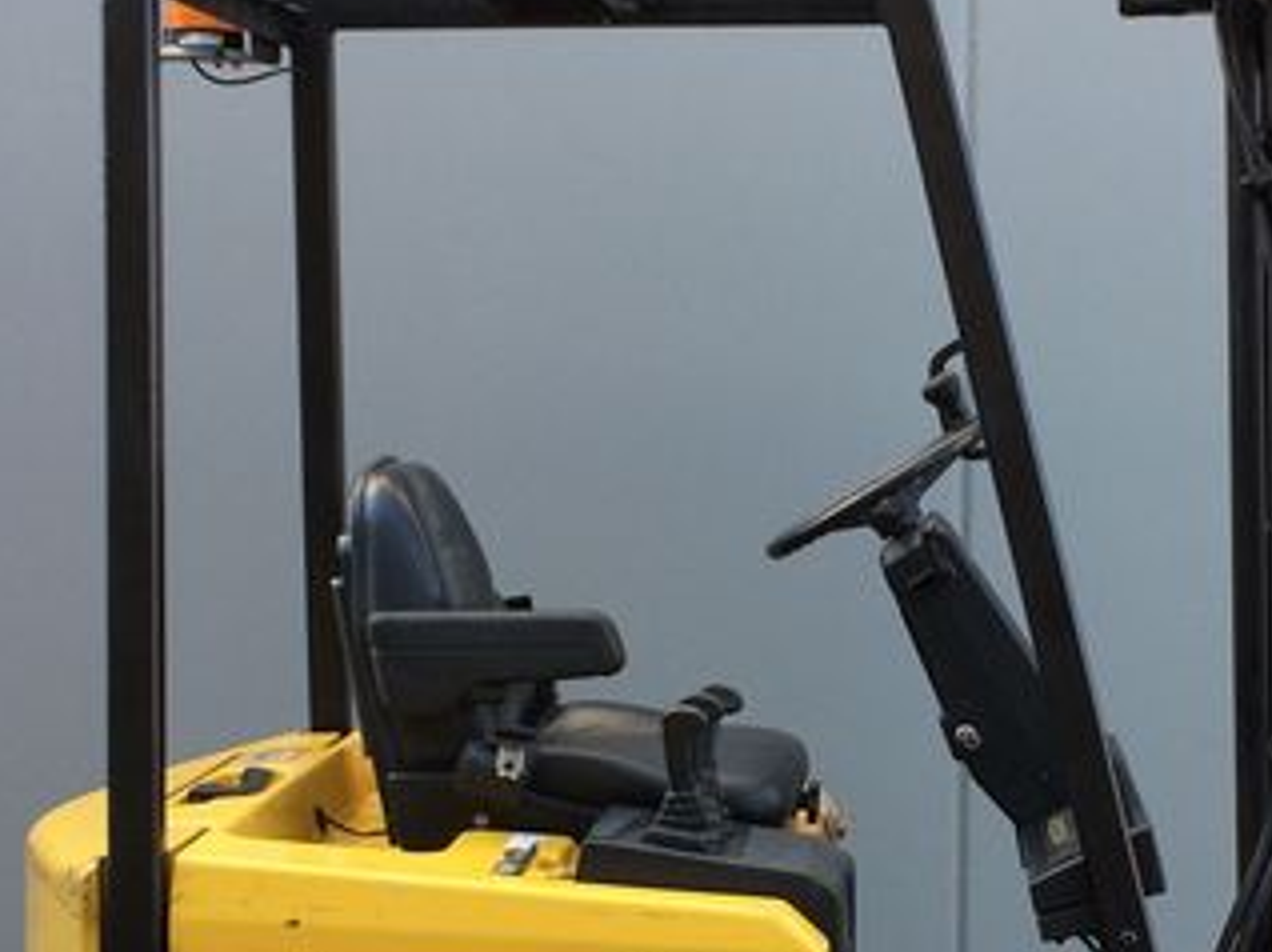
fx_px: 2680
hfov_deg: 26.4
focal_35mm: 73
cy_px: 648
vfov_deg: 20.1
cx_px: 920
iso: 40
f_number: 2.2
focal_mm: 4.15
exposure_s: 1/100
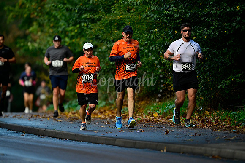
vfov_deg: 2.5
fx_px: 3812
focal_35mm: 560
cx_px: 122
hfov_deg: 3.7
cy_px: 82
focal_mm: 560
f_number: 4
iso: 1600
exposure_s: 1/1250
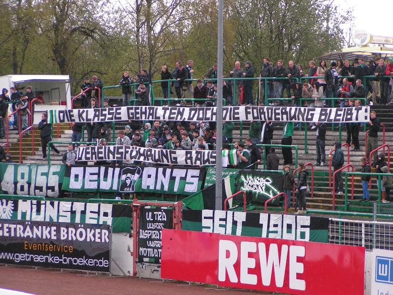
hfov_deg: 11.0
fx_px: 2044
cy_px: 148
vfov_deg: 8.2
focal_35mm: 180
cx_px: 196
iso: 80
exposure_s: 1/200
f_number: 3.5
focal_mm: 27.5
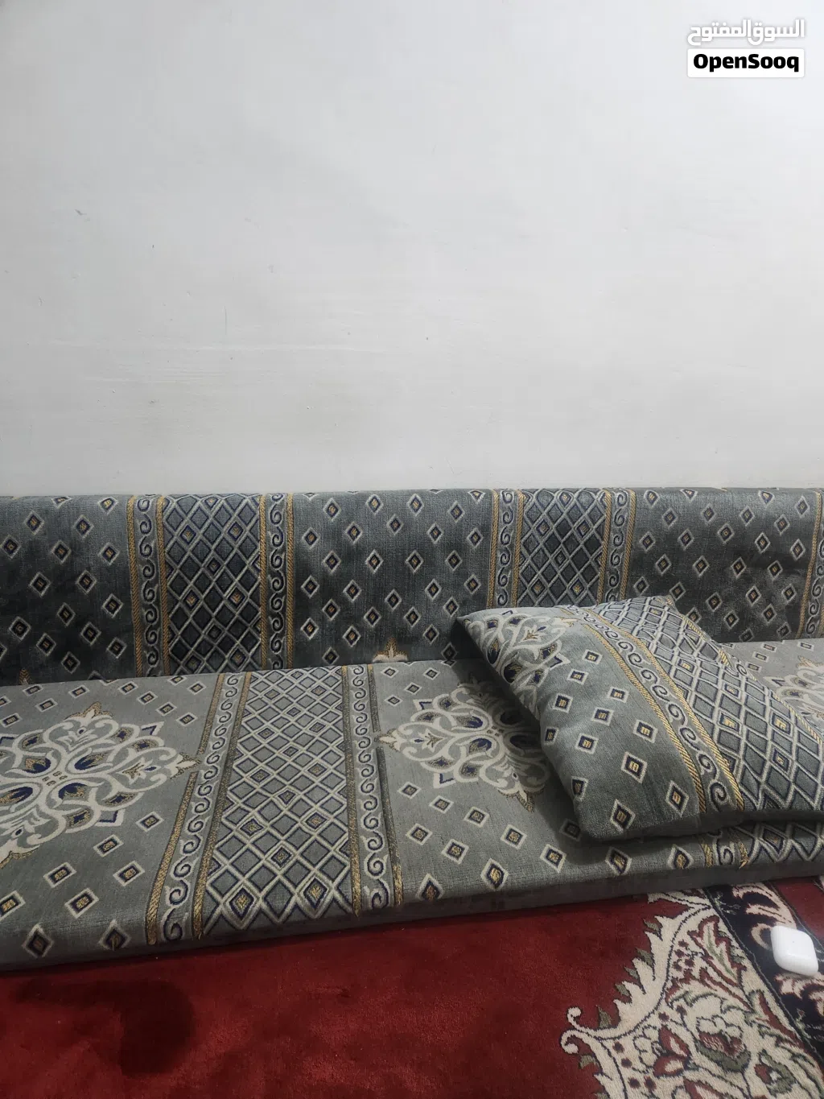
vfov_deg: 73.9
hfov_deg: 58.9
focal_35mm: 23
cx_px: 412
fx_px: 730
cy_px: 550
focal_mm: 5.4
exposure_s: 1/100
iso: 320
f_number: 1.8
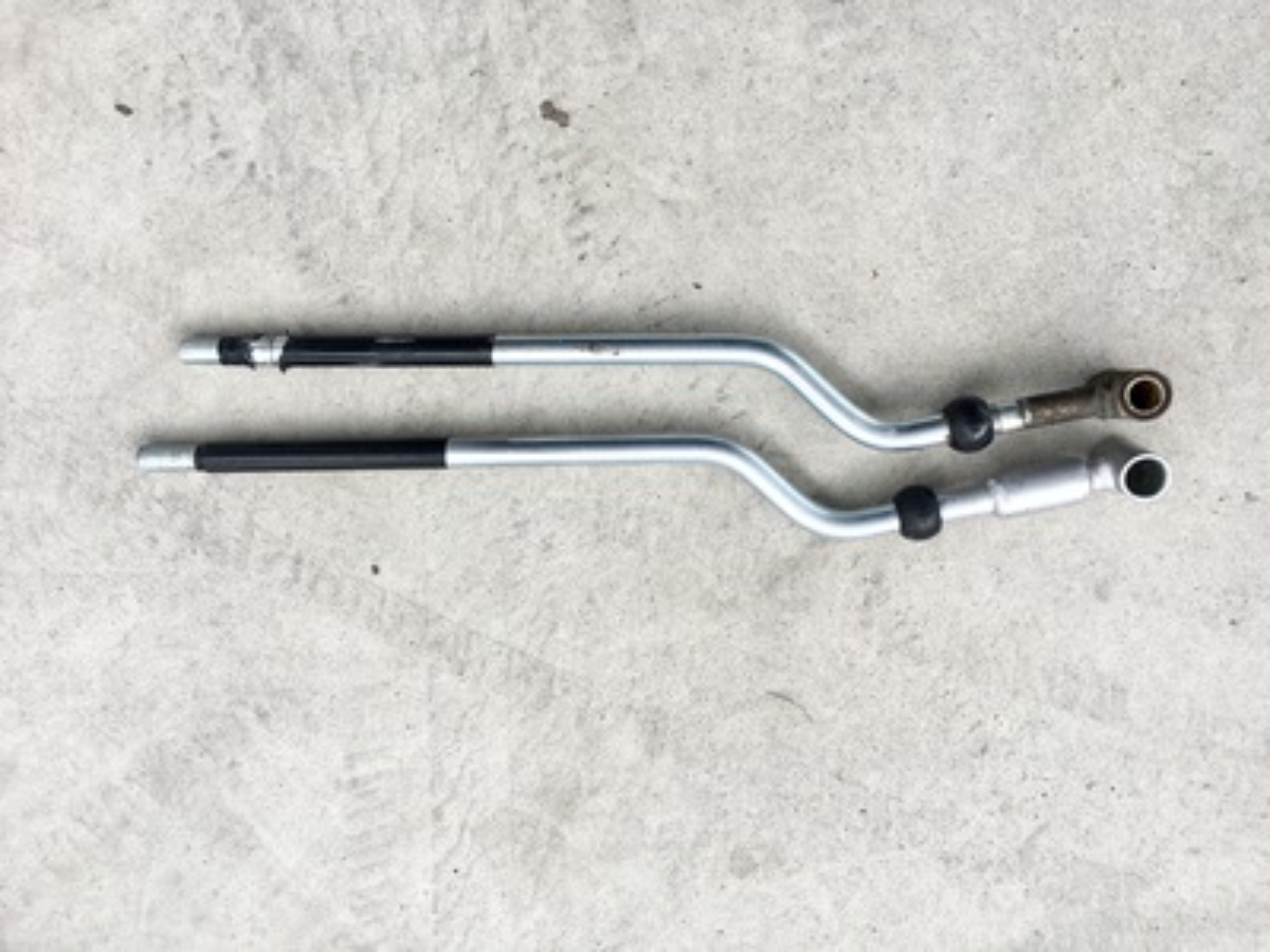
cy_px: 476
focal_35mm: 29
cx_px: 635
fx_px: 1064
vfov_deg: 48.2
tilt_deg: -83.1
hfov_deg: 61.7
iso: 25
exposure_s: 1/120
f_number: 2.2
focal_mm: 4.15
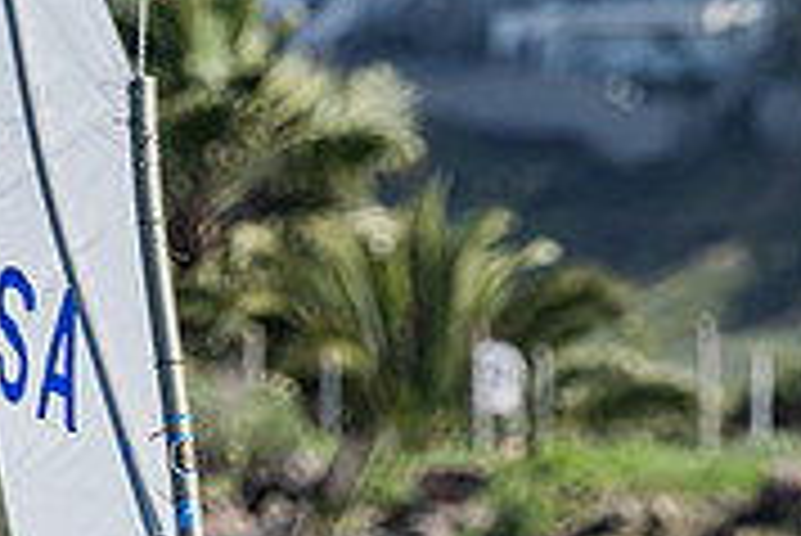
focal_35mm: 1649
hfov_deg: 1.2
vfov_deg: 0.8
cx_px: 338
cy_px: 1036
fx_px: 36719
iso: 320
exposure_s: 1/1000
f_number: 8
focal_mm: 400
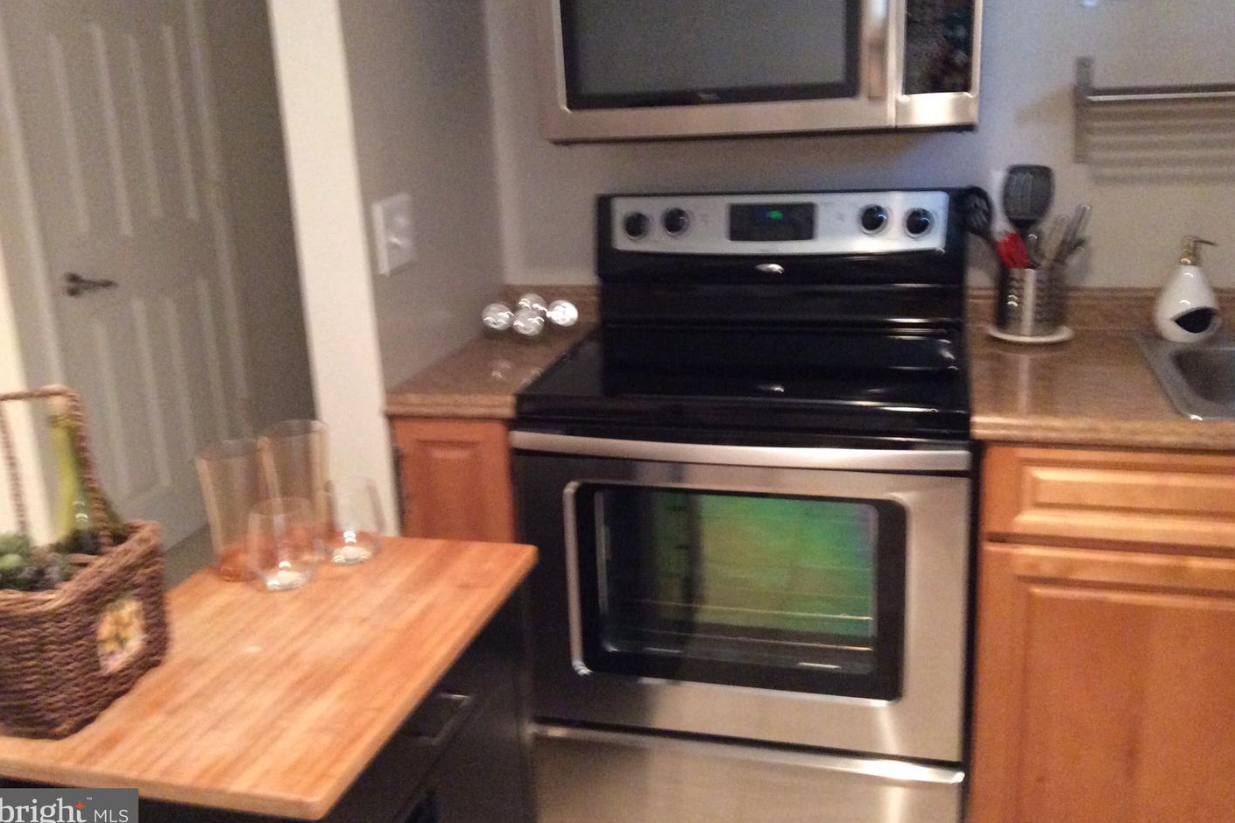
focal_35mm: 35
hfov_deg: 54.4
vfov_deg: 37.8
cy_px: 368
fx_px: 1201
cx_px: 616
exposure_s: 1/15
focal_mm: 3.3
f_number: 2.4
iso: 400
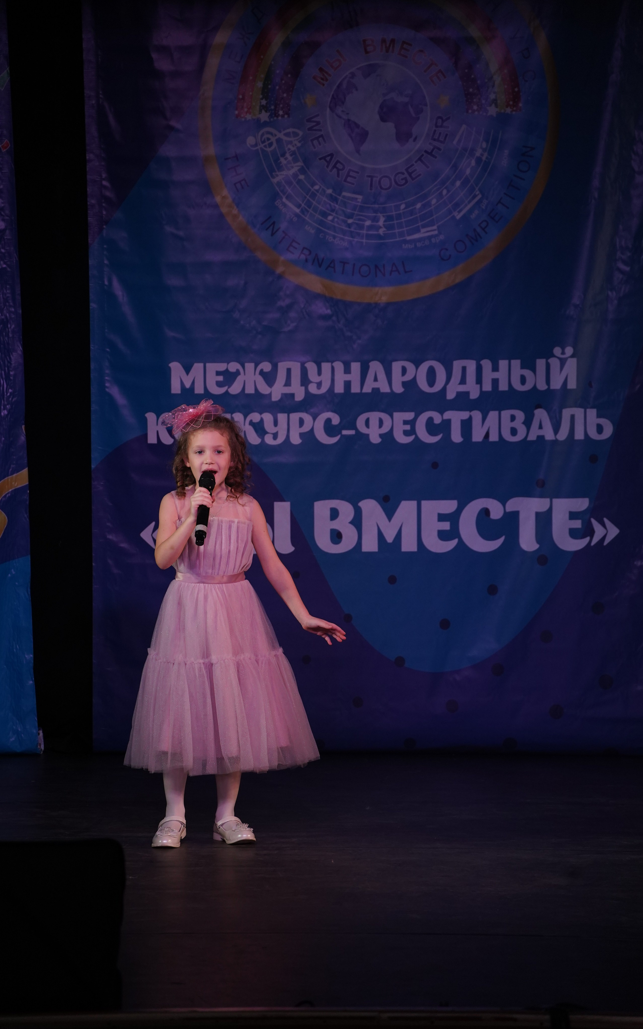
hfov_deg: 7.6
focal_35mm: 172
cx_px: 304
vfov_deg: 12.2
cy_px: 515
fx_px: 4823
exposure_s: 1/400
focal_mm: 168
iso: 2000
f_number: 5.6
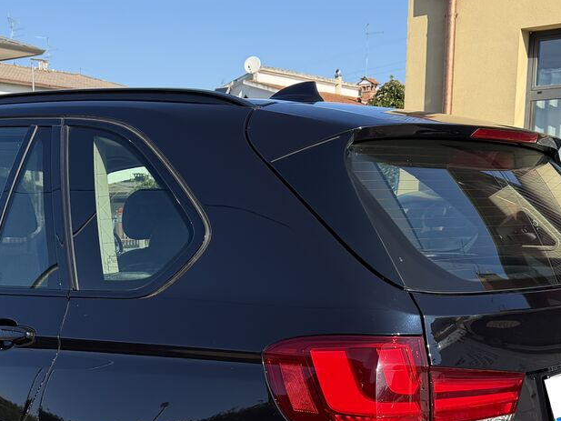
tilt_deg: -10.7
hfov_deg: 34.1
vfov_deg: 25.1
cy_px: 398
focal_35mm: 56
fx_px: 908
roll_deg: -0.1
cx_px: 202
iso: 100
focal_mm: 6.76
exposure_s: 1/2611
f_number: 1.78
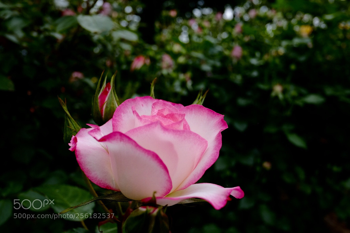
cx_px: 175
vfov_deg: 47.9
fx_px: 263
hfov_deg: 67.4
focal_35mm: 27
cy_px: 116
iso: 500
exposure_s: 1/1000
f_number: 5.6
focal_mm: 18
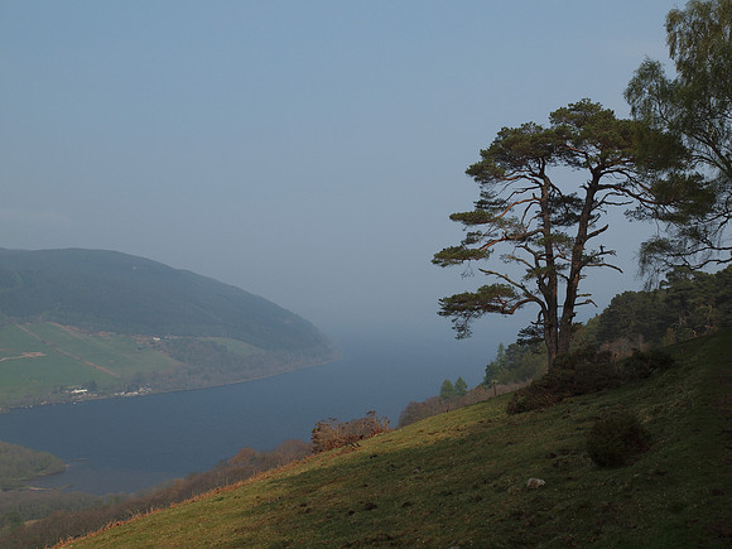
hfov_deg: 41.2
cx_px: 366
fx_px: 973
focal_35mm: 46
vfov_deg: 31.5
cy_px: 274
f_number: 6.3
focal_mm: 23
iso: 200
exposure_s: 1/1000
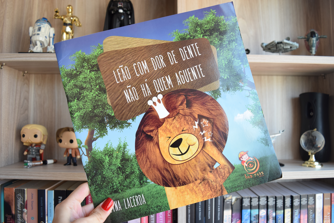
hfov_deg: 67.4
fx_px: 250
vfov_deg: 47.9
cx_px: 167
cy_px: 112
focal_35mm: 27
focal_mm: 18
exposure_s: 1/125
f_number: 5.6
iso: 450
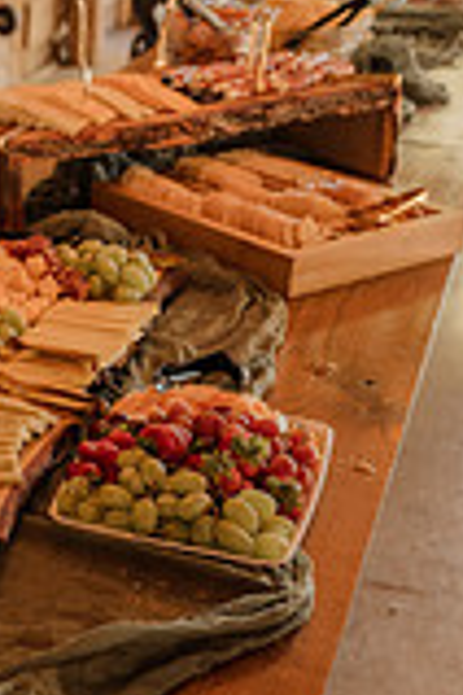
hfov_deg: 18.7
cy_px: 525
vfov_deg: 29.2
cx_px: -127
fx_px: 1312
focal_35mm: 68
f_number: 2.8
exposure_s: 1/125
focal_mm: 24
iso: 640
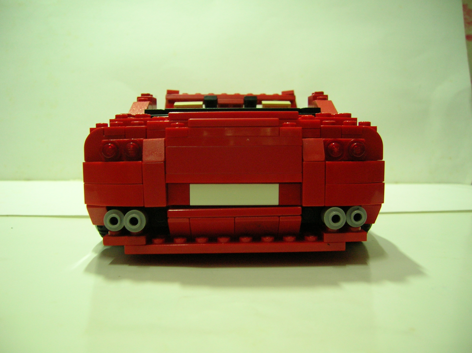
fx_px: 463
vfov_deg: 41.7
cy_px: 176
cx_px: 236
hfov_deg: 54.0
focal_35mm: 34
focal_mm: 5.7
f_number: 2.9
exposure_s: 1/4.1
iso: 117
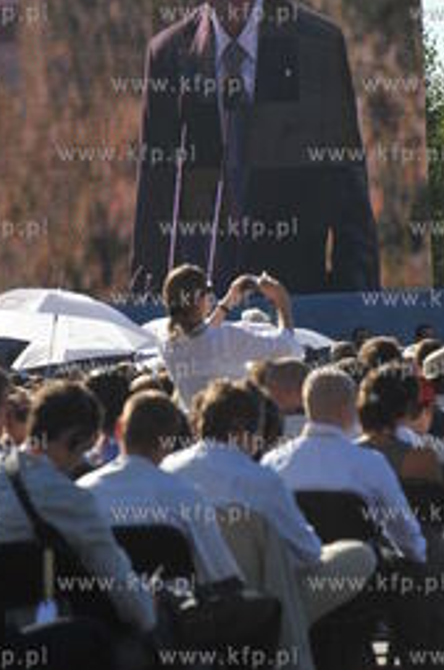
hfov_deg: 5.1
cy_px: 223
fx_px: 4959
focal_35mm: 267
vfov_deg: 7.7
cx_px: 144
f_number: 8
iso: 320
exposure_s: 1/800
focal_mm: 170
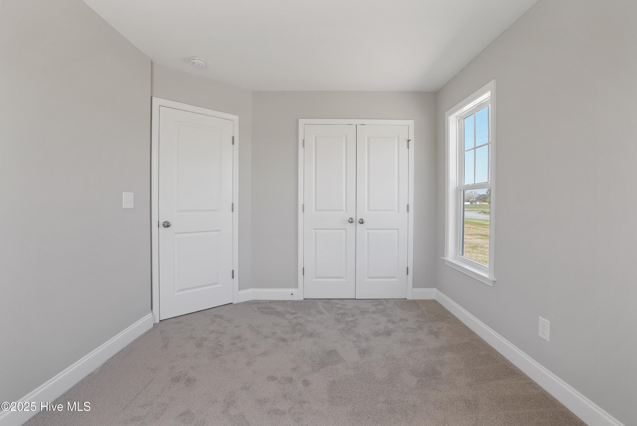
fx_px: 283
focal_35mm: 16
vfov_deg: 73.9
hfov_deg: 96.7
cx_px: 318
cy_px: 213
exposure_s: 1/40
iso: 80
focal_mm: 16
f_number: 5
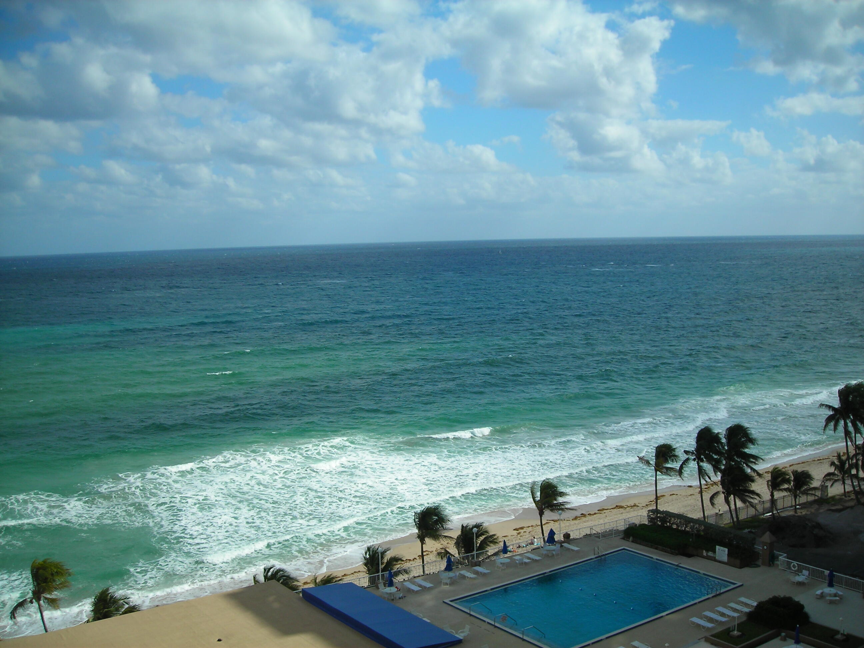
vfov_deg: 37.7
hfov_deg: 49.0
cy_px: 324
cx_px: 432
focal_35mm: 38
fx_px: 948
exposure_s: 1/323
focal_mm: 6.3
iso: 50
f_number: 6.4
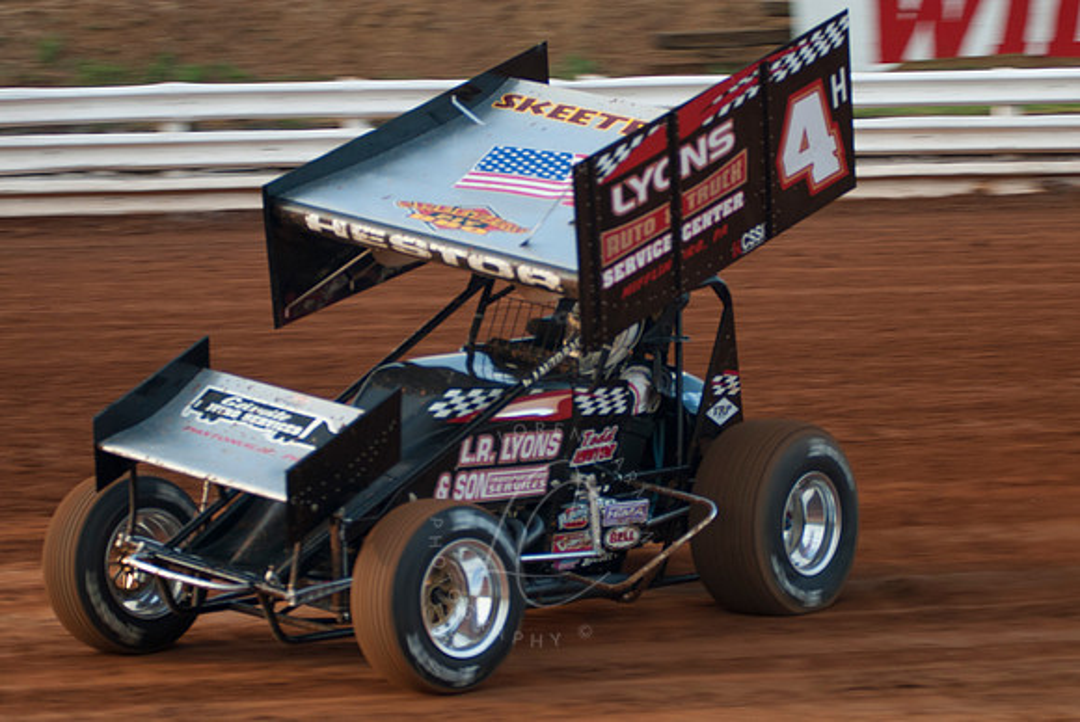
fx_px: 3604
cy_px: 361
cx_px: 540
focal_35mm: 120
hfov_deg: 17.0
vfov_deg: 11.4
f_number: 2.8
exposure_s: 1/500
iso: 250
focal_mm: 80
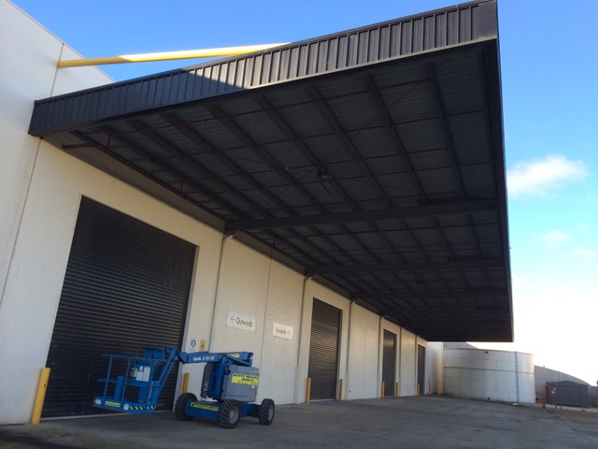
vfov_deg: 46.8
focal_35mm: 30
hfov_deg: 60.0
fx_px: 518
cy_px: 224
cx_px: 299
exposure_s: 1/483
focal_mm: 4.12
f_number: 2.2
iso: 32
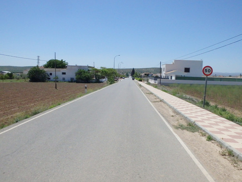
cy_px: 91
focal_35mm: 28
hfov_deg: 63.4
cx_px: 121
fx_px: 196
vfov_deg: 49.7
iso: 800
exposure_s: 1/1600
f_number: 11
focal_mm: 5
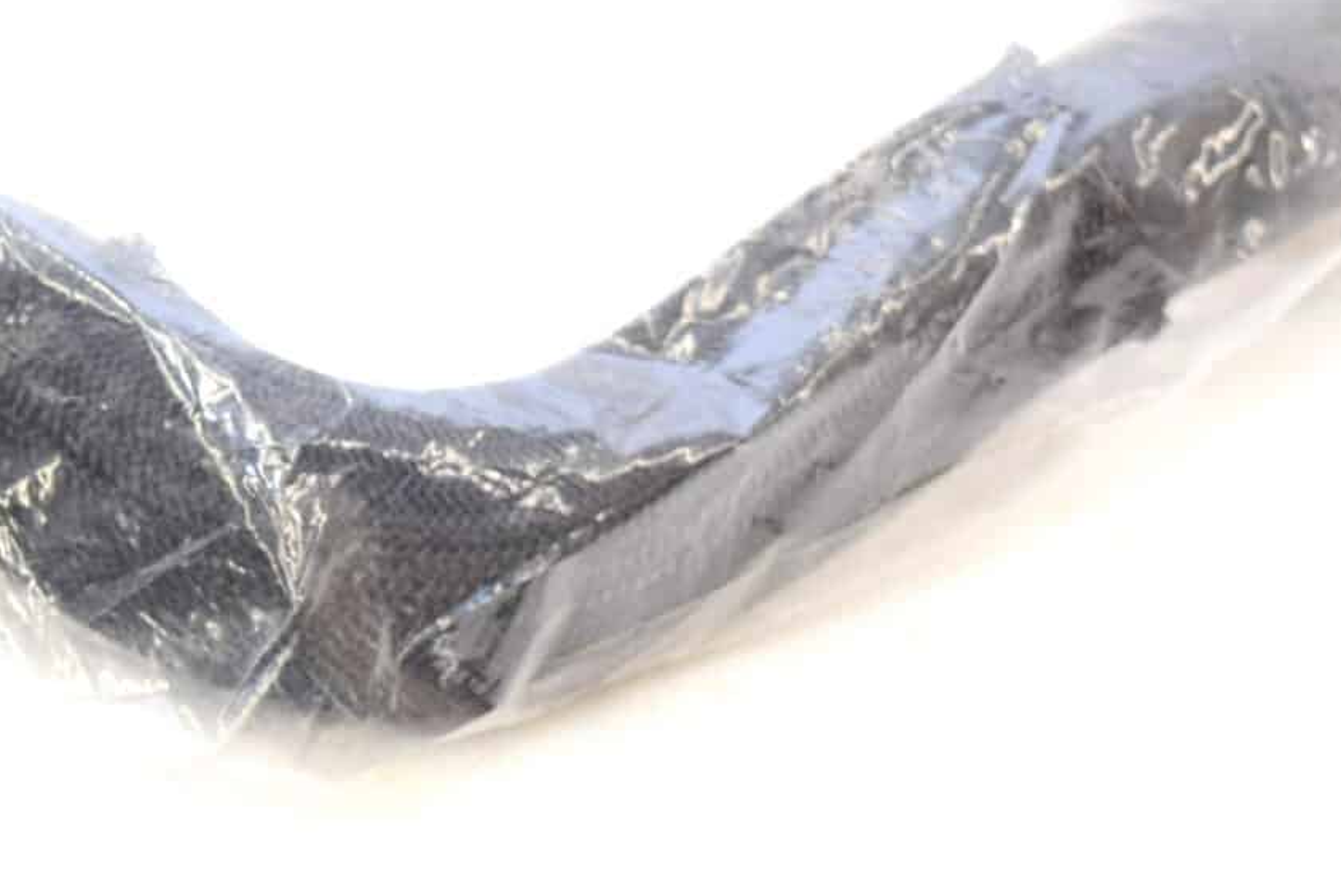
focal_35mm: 117
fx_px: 4361
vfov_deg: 11.7
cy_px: 241
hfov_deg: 17.3
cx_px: 269
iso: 400
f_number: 5.6
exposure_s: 1/125
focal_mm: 32
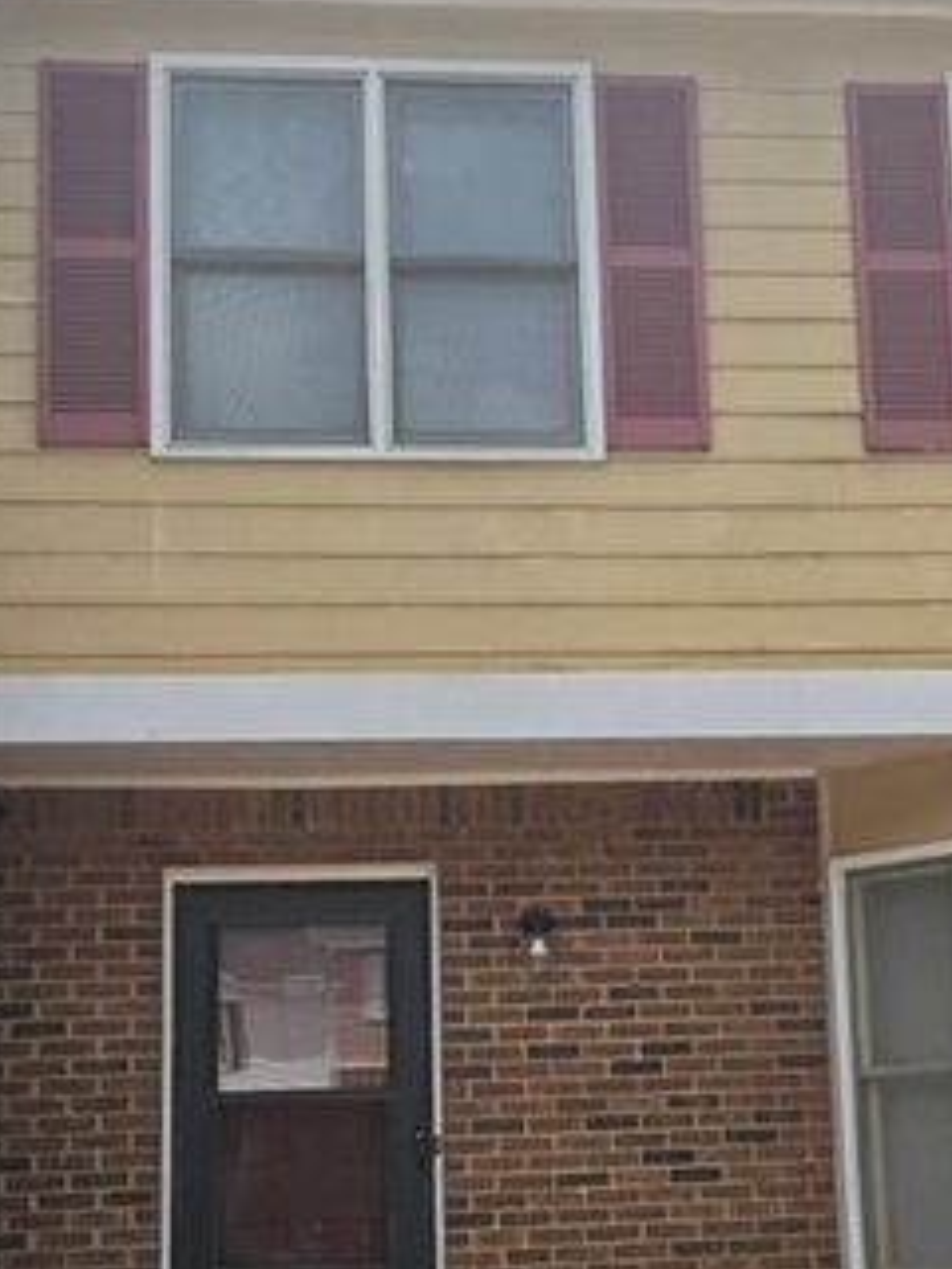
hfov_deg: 30.2
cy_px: 886
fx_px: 1760
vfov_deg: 39.0
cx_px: 583
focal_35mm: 48
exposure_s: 1/5860
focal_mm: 5.4
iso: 80
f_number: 1.8
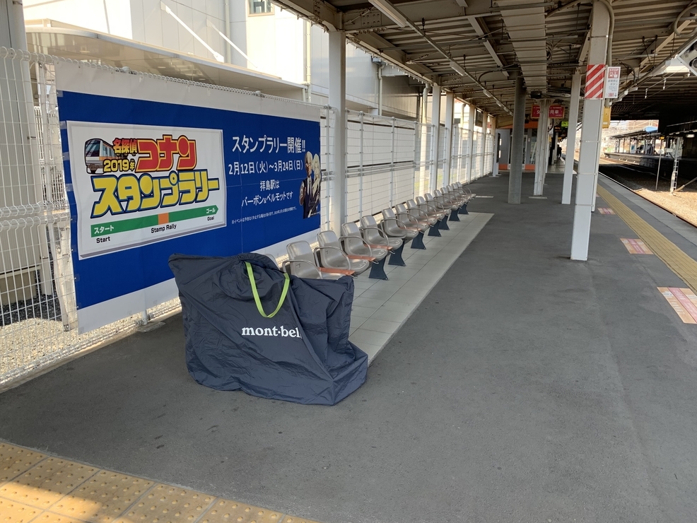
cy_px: 259
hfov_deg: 65.3
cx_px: 342
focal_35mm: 27
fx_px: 544
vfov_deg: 51.4
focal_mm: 4.25
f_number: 1.8
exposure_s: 1/325
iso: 25
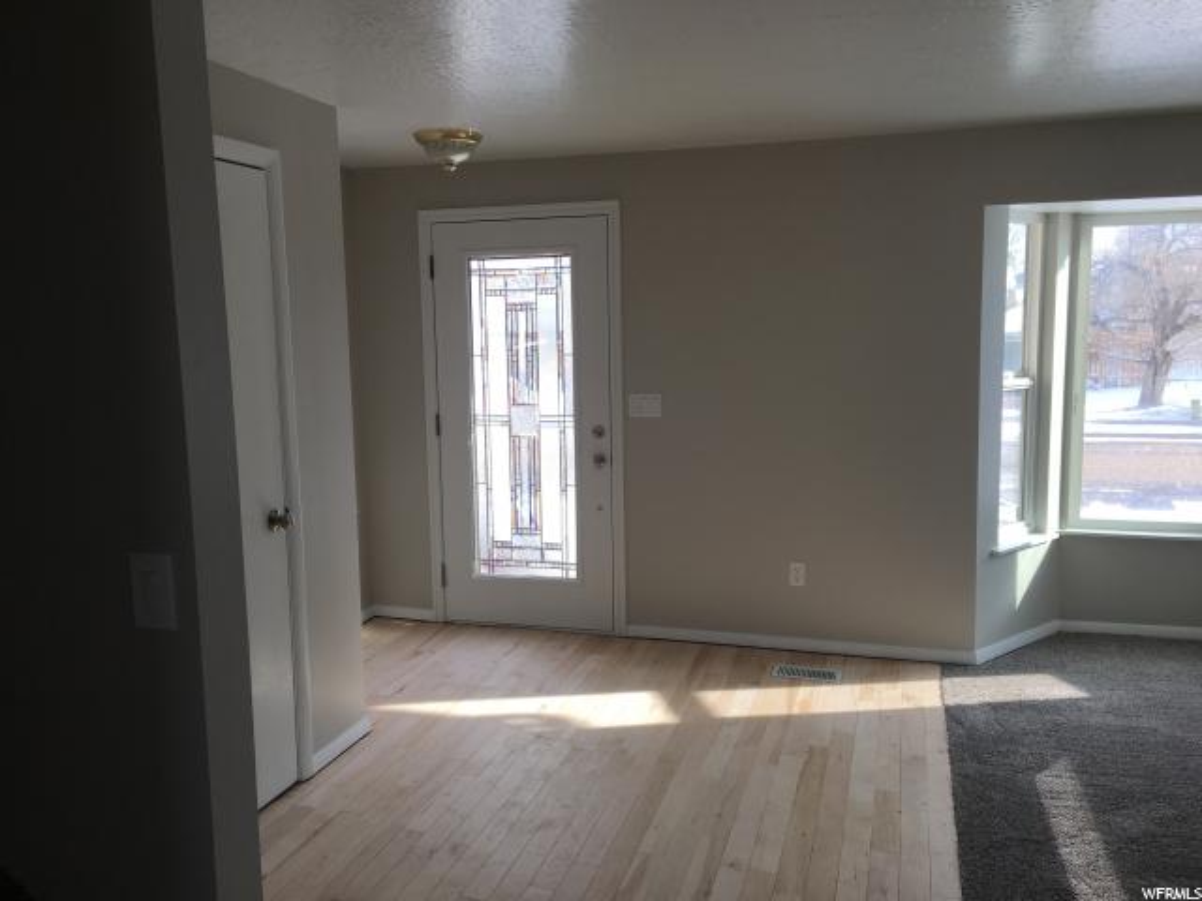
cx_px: 601
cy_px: 450
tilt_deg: -7.4
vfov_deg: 48.2
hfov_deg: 61.7
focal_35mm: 29
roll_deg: +1.1
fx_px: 1007
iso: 25
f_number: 2.2
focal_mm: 4.15
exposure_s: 1/261
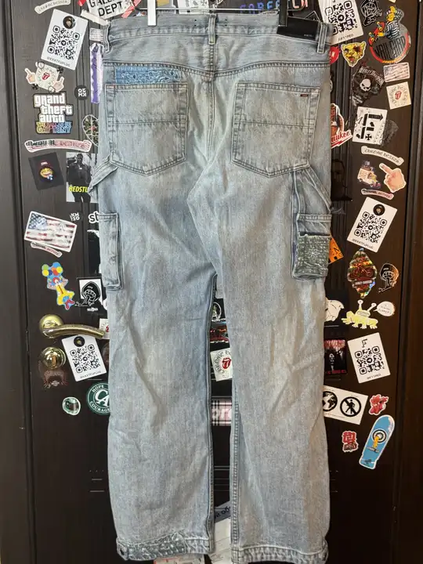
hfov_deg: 30.3
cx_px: 212
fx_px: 782
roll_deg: -0.5
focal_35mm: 48
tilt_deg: -11.5
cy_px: 282
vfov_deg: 39.7
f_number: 1.78
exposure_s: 1/50
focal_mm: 6.76
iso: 64
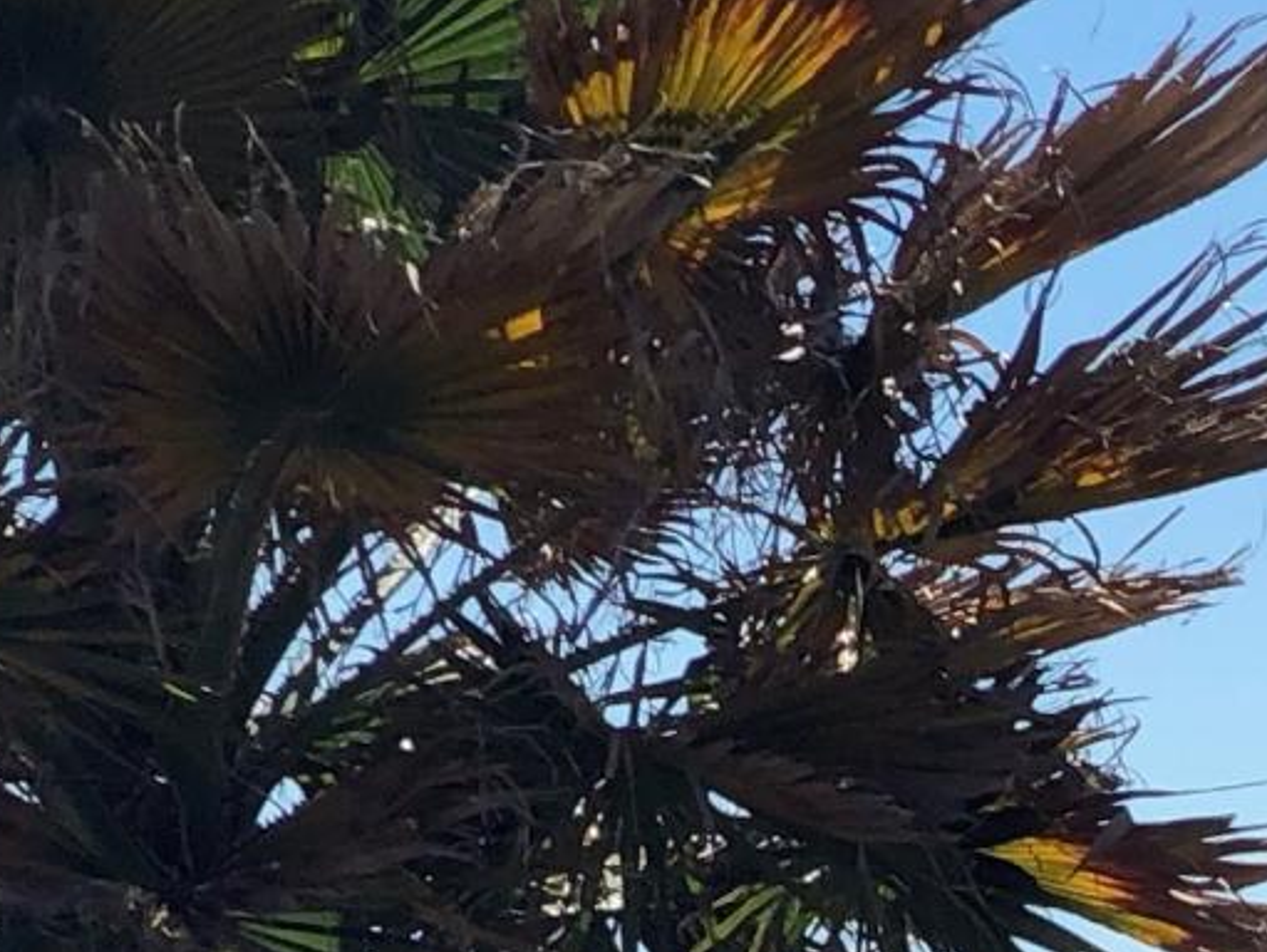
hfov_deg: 6.2
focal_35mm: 305
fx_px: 11171
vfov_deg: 4.7
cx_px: 3127
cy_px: 2702
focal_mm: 6
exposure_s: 1/827
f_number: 2.4
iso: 16
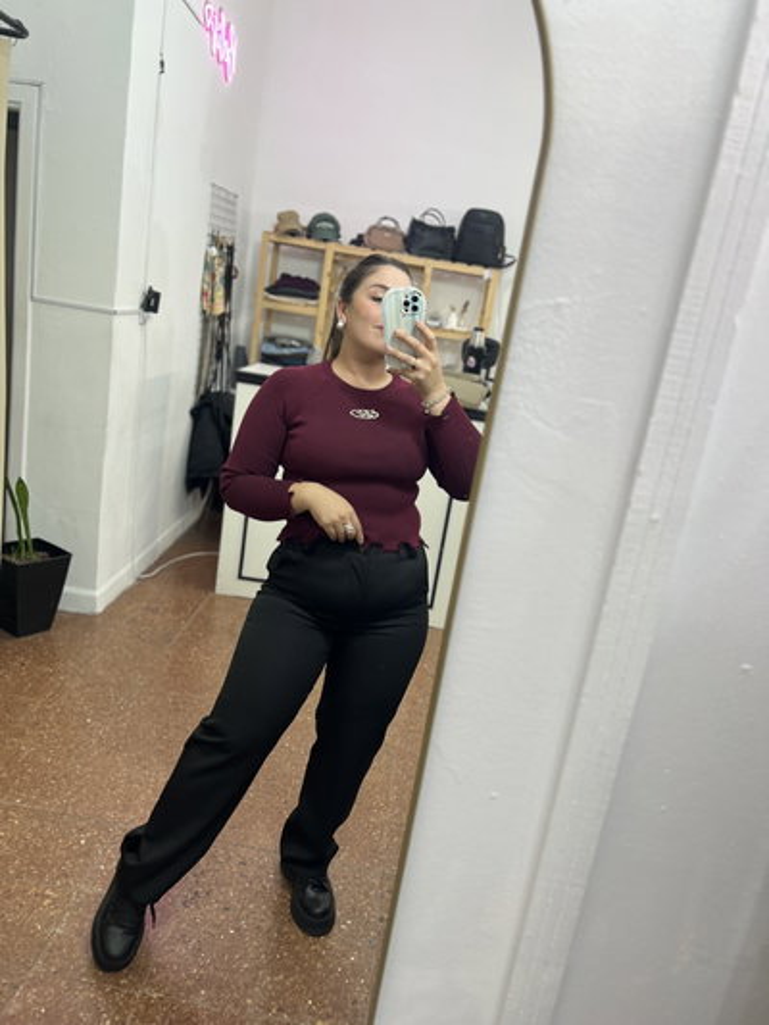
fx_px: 770
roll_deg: -8.5
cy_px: 512
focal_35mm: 26
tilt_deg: -14.6
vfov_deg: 67.3
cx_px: 384
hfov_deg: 53.1
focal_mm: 5.7
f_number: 1.5
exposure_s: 1/50
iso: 125
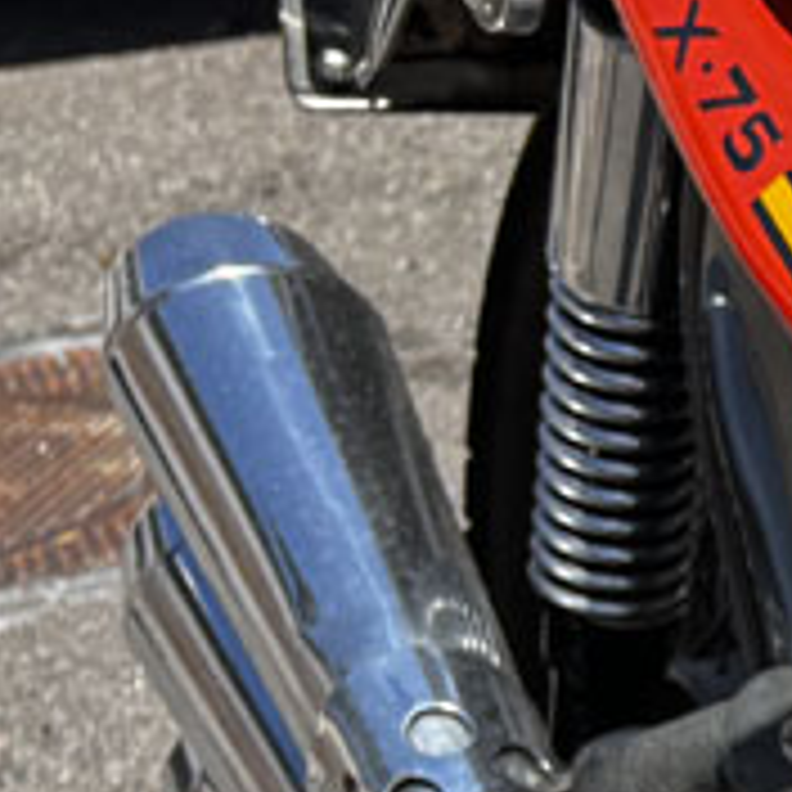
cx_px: 2187
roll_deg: +6.0
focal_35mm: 134
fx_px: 3469
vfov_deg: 12.3
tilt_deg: -31.9
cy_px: 1251
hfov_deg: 10.3
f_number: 1.6
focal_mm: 5.96
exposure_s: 1/1205
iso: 50
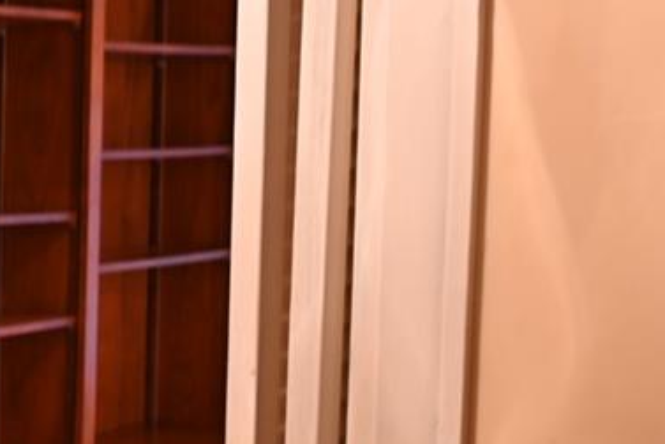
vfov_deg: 17.9
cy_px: 285
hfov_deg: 15.5
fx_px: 1405
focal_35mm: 76
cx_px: -898
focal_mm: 14
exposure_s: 1.3
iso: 100
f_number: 4
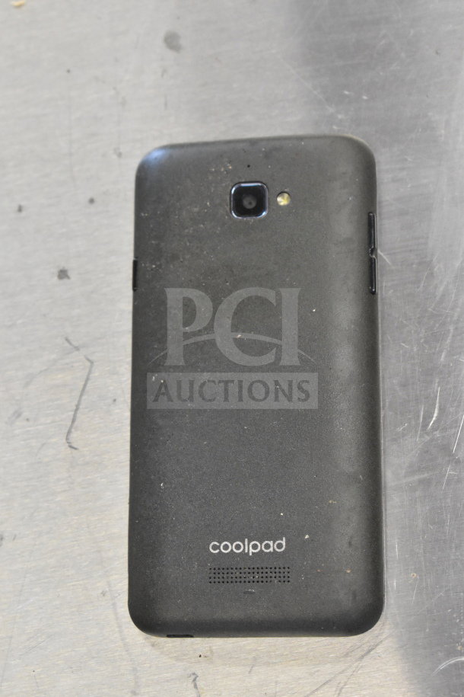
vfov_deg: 24.6
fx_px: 1595
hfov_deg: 16.6
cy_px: 348
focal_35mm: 82
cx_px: 232
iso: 5000
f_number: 5.6
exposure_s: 1/100
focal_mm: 55
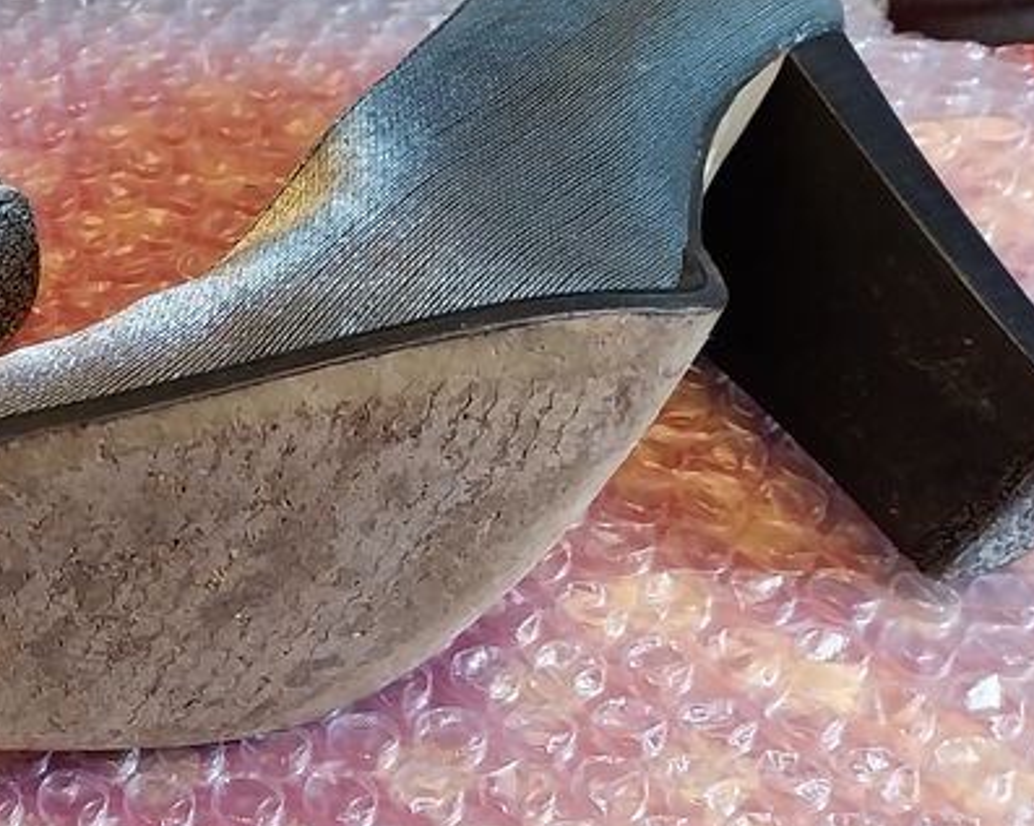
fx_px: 1957
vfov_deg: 23.7
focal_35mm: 64
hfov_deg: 26.6
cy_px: 539
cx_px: -175
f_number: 1.8
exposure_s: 1/50
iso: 200
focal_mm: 4
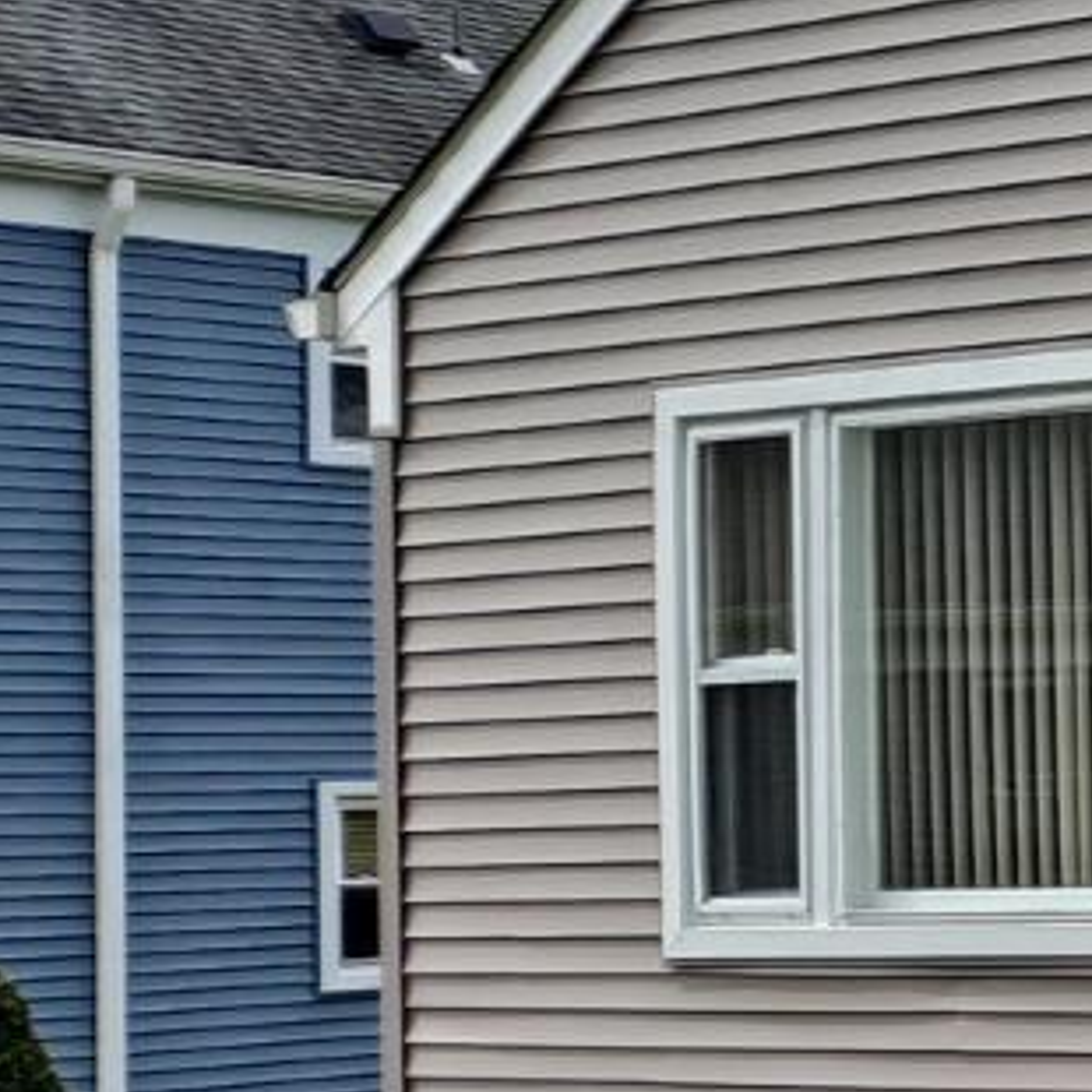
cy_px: 668
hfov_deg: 12.6
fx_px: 3819
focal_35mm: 107
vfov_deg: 16.3
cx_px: 2624
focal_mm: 4.6
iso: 32
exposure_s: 1/1377
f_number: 2
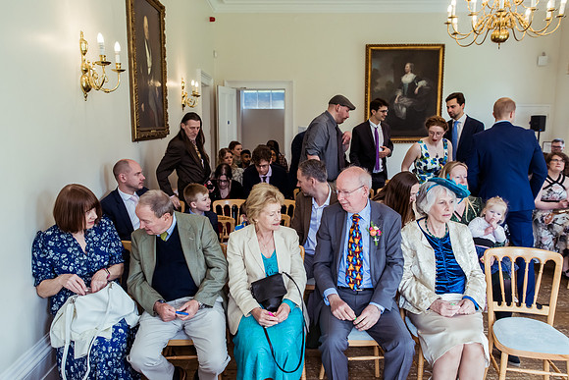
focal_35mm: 30
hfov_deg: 61.9
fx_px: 474
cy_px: 190
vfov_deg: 43.6
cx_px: 284
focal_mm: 30
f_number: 4.5
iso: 2000
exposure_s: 1/500
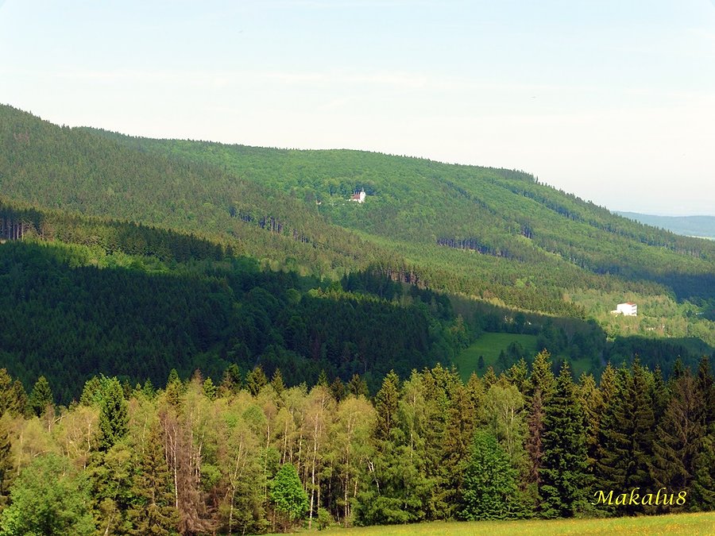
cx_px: 358
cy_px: 268
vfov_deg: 19.6
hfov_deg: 26.0
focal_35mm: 75
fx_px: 1549
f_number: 5.6
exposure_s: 1/250
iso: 100
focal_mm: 13.3
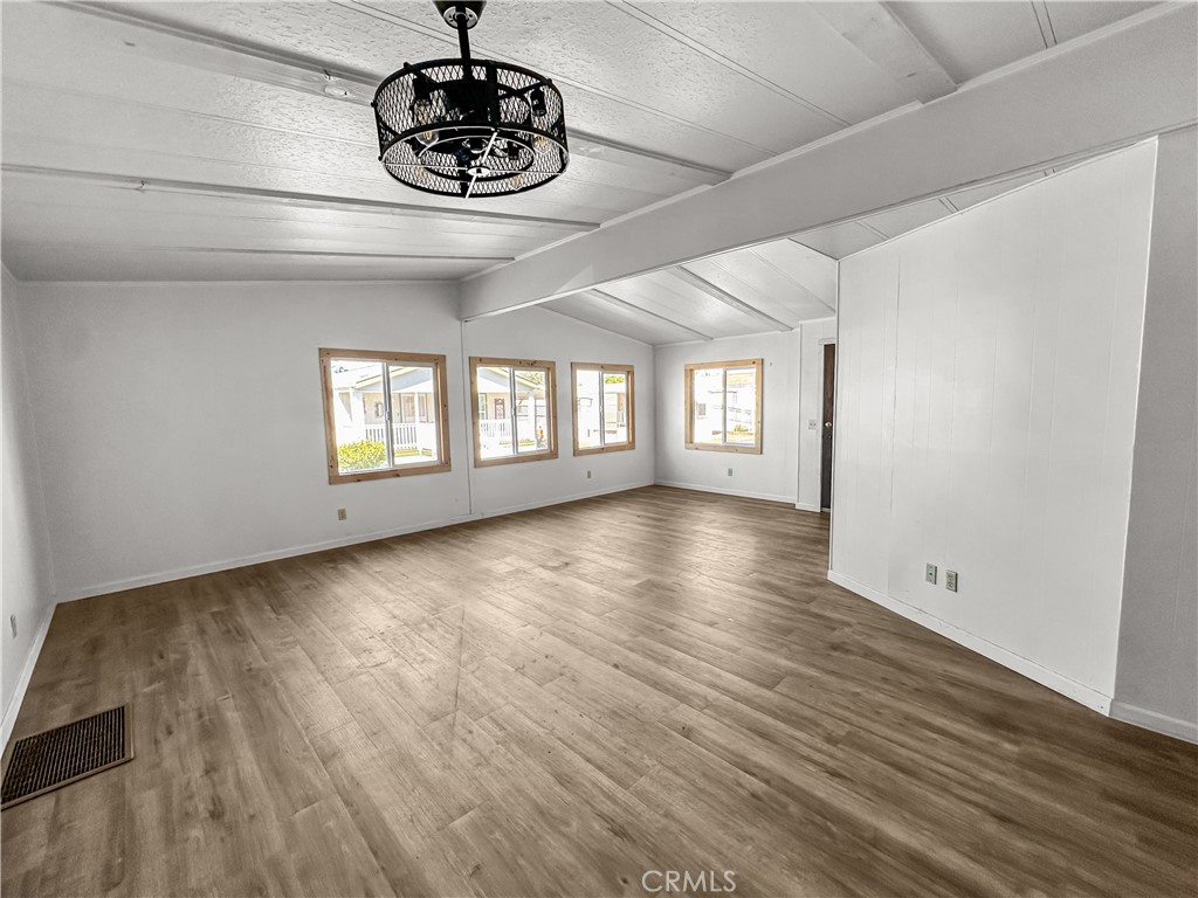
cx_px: 599
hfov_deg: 102.1
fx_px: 485
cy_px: 449
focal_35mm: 14
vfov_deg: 85.7
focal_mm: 2.22
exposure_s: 1/100
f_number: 2.2
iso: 64
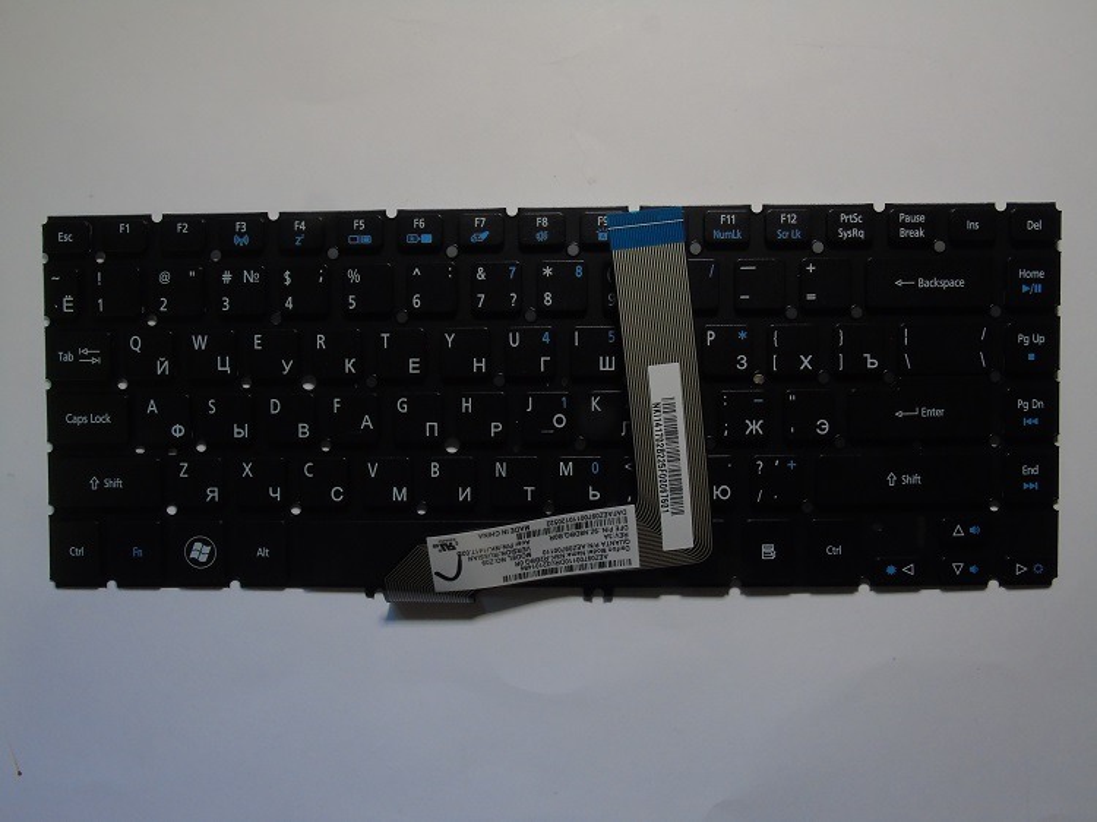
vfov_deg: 41.8
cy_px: 411
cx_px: 548
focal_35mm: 34
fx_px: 1077
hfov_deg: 54.0
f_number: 6.6
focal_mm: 6.1
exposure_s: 1/15
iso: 200
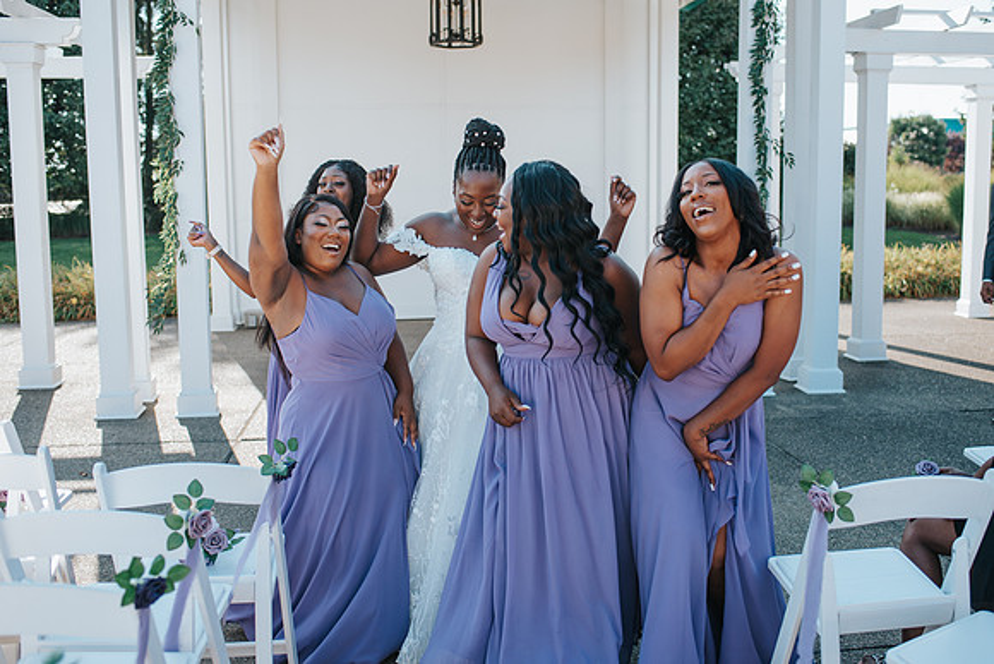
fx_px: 1053
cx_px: 533
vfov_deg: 35.0
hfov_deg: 50.5
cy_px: 308
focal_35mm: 38
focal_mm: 35
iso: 100
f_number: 2.8
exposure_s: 1/640
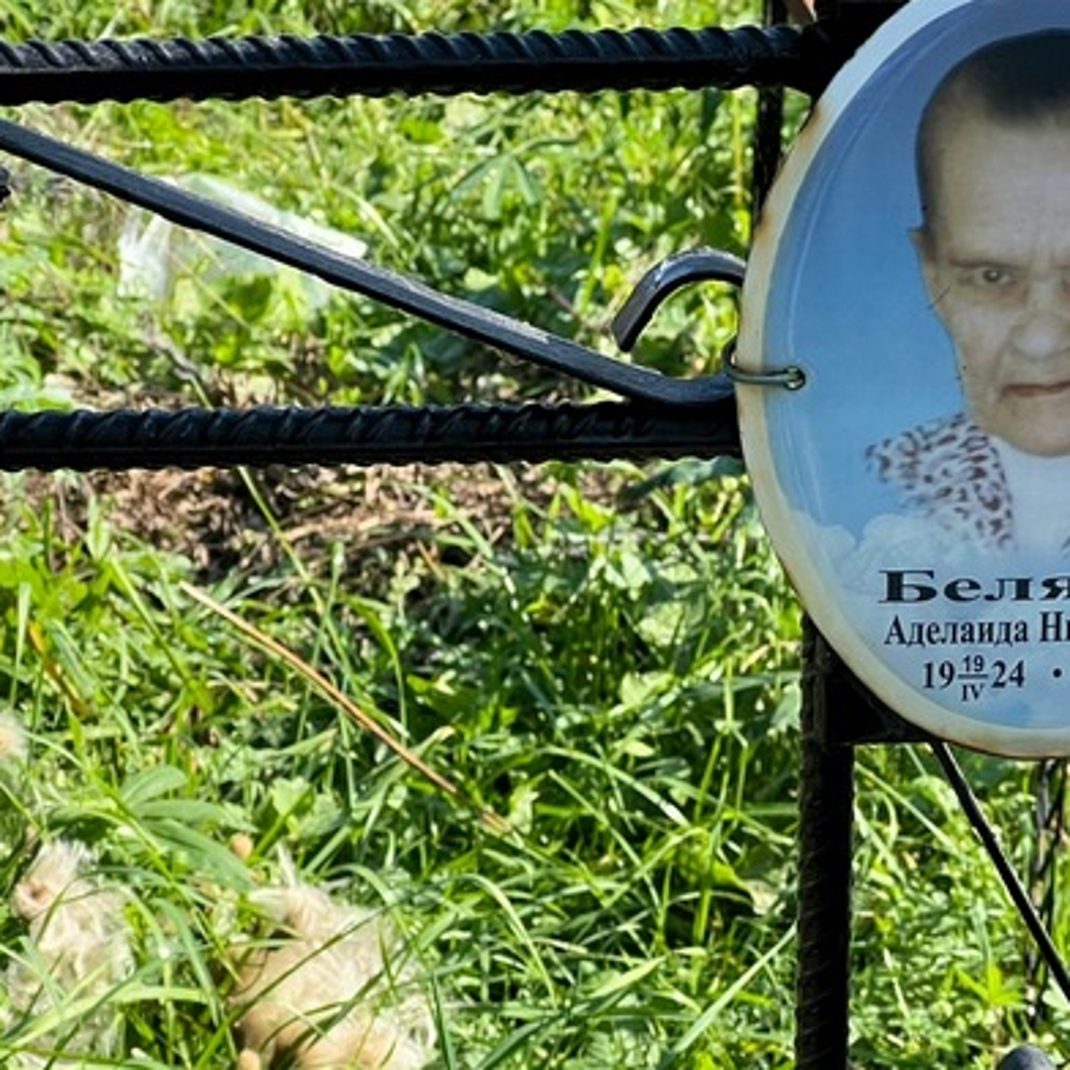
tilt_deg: -16.8
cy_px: 508
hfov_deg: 12.5
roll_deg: -1.4
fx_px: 4861
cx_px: 953
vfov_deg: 12.6
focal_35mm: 139
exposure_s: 1/156
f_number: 2.8
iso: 32
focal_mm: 9
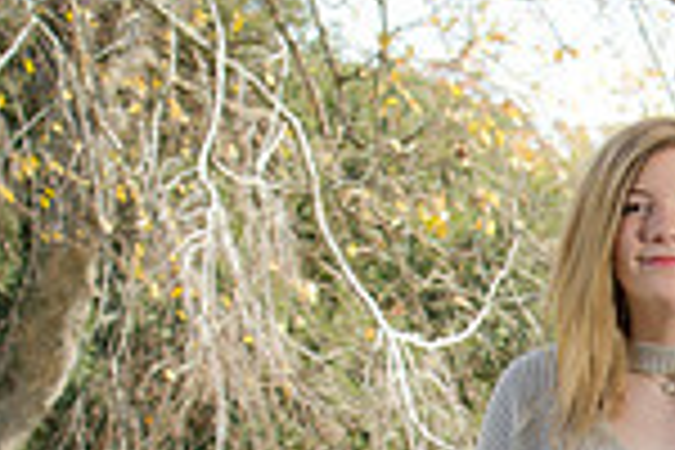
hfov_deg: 7.5
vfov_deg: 5.0
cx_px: 1044
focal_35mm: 270
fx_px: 5062
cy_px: 752
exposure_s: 1/125
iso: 160
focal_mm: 70
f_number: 8
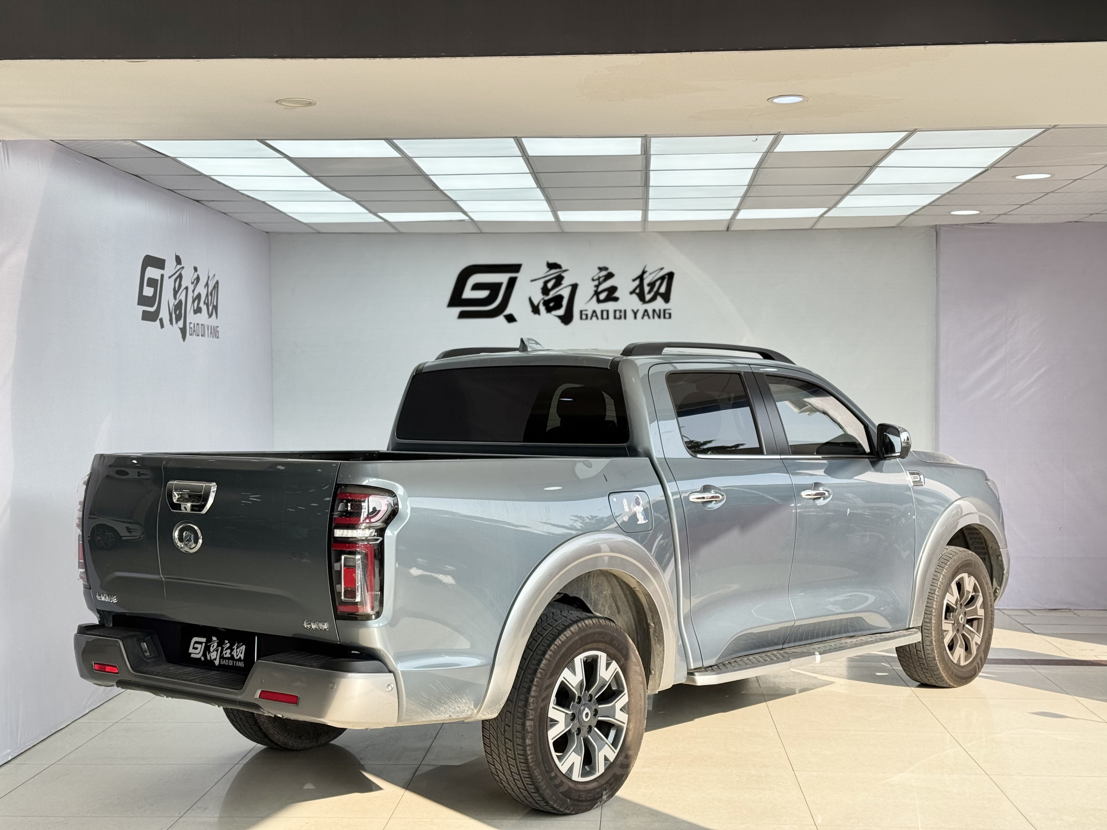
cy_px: 415
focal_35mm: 48
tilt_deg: -1.1
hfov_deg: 39.7
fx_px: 1535
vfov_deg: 30.3
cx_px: 554
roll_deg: +0.7
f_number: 1.78
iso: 64
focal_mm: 6.76
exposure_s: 1/1312
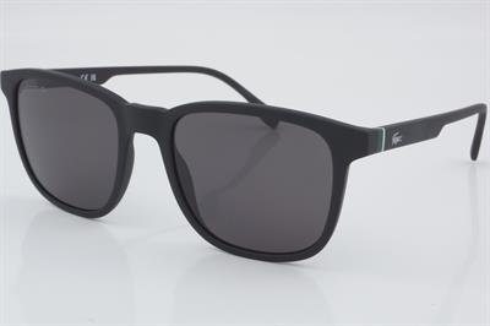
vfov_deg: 16.5
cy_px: 163
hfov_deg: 24.6
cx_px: 245
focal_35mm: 82
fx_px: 1122
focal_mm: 55
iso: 100
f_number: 32
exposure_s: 1/3
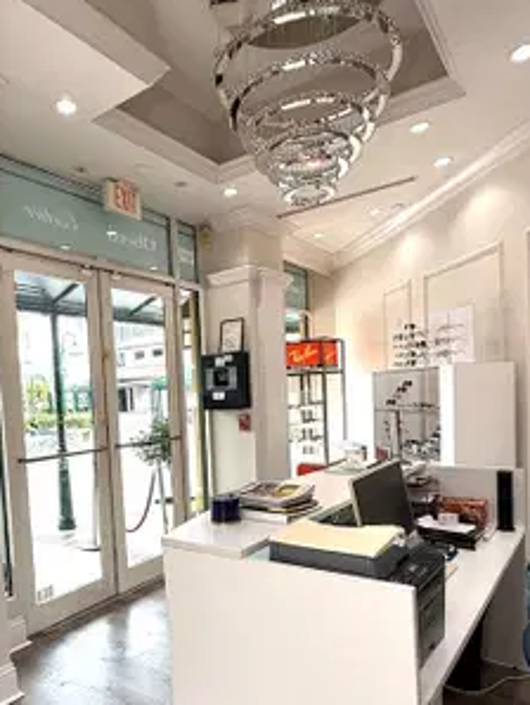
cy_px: 427
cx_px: 201
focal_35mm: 25
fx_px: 510
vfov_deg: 68.6
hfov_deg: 54.4
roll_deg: +2.8
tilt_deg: -2.4
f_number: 2.2
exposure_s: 1/99
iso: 80
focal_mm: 2.22
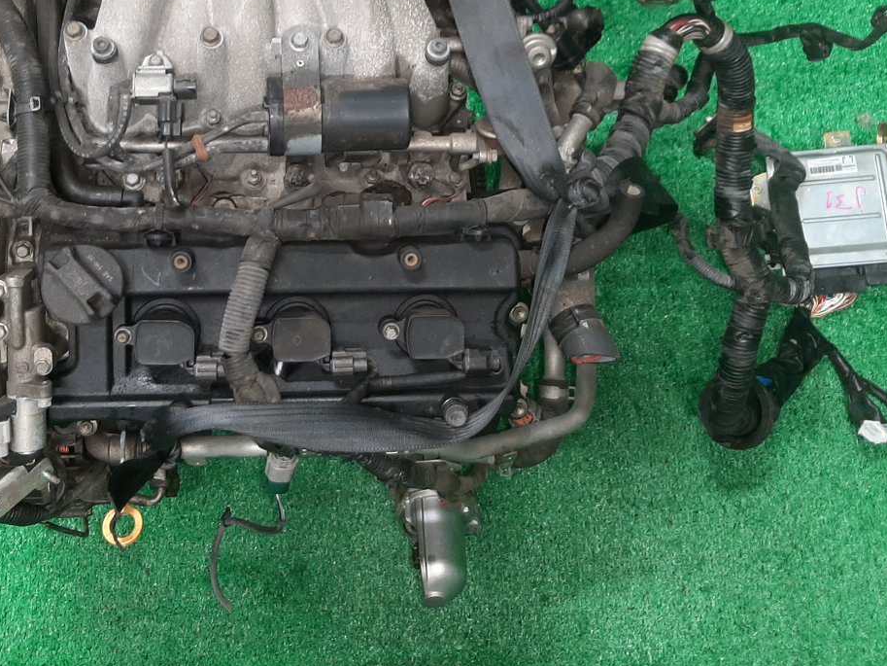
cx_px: 353
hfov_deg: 45.5
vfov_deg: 34.4
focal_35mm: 41
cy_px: 167
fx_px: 1051
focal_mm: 3.93
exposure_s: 1/50
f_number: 1.7
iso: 168
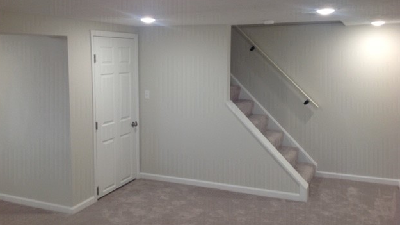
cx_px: 196
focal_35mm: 39
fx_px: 413
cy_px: 97
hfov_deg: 51.6
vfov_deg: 30.4
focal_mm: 4.28
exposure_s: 1/40
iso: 64
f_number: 2.4
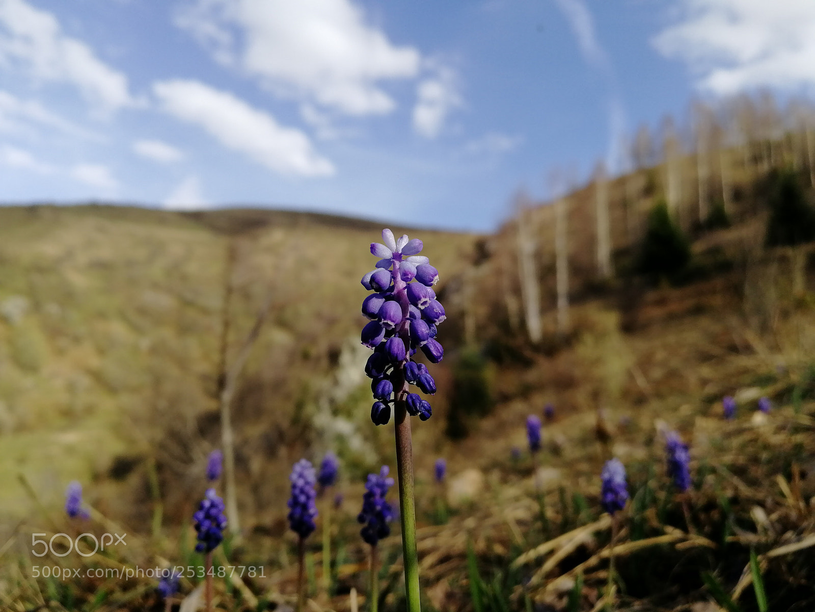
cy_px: 306
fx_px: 636
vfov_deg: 51.4
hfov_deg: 65.3
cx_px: 408
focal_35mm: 27
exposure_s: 1/773
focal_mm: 3.95
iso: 50
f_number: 2.2
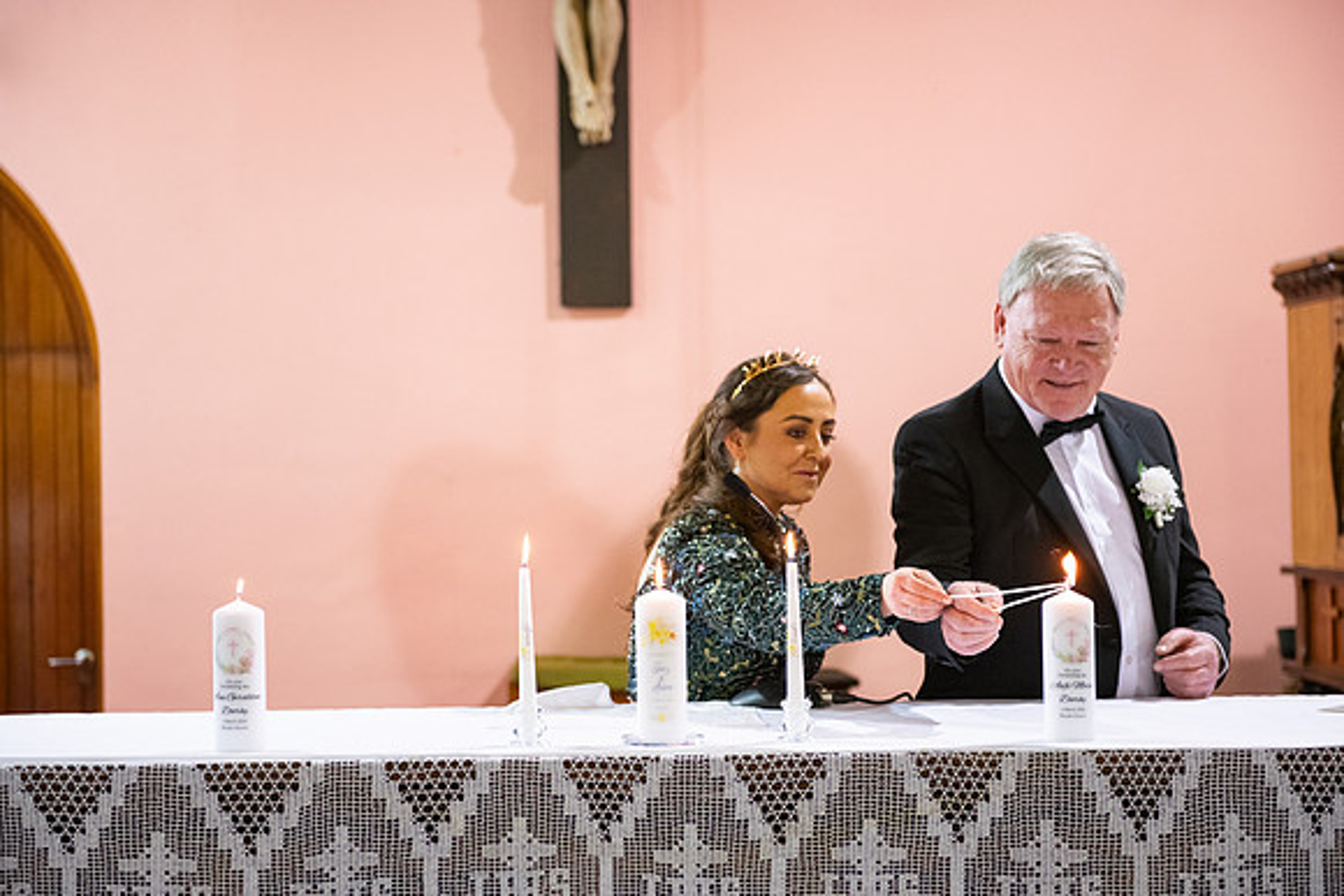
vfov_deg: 19.9
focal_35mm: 69
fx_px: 2562
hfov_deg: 29.4
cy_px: 448
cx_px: 672
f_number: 3.5
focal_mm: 66
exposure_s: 1/160
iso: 1250
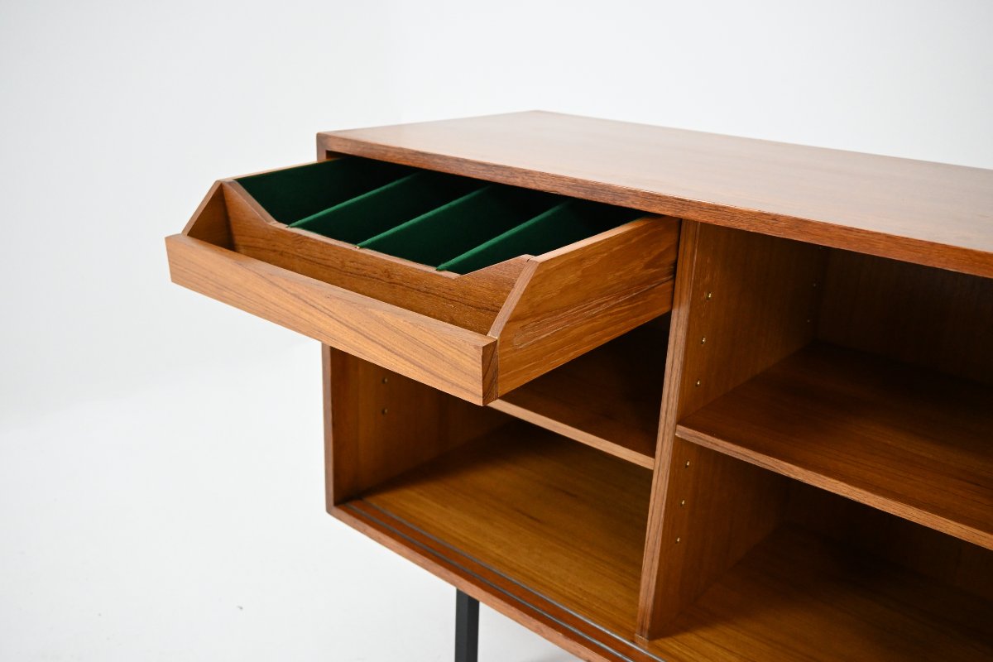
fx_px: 910
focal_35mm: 33
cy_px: 331
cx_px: 496
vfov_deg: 40.0
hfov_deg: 57.2
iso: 2800
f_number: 3.5
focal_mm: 22
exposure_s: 1/125
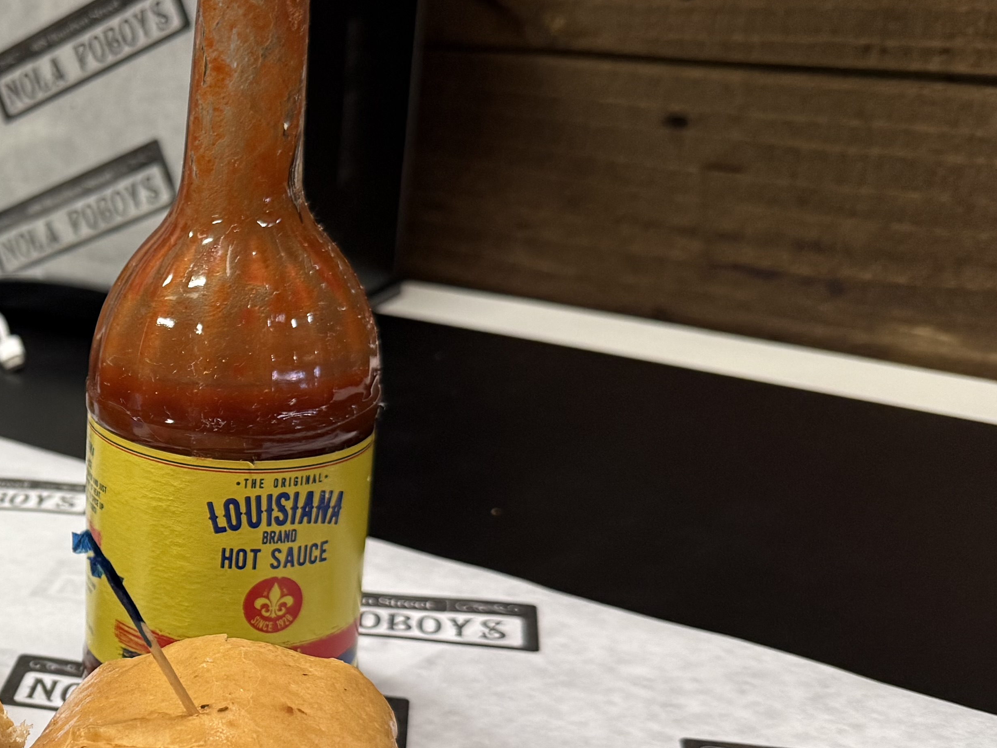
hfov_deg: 30.1
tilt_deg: -20.7
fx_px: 1613
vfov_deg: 26.0
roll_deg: +2.6
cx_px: -148
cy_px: 500
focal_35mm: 56
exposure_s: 1/60
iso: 200
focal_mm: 6.76
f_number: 1.78
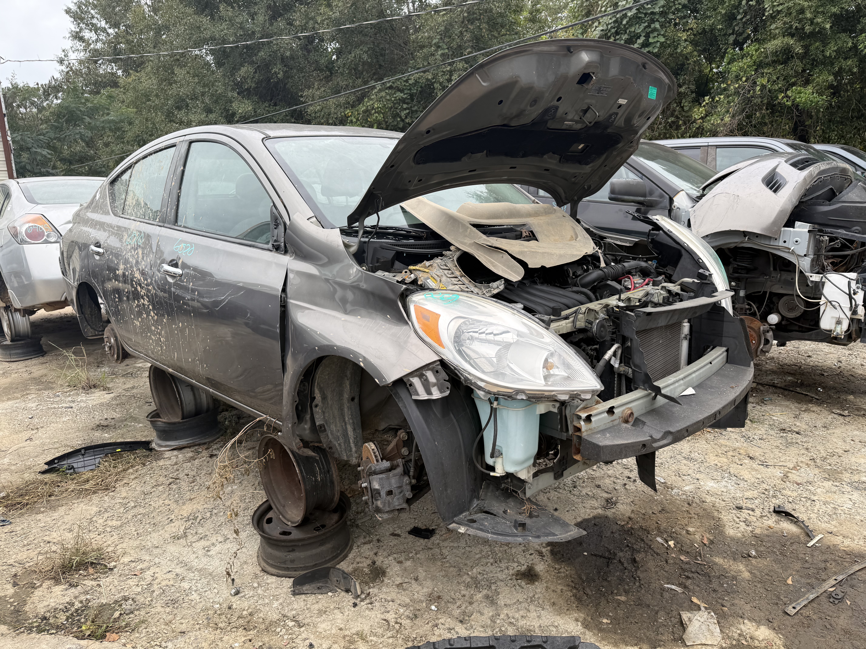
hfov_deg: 71.6
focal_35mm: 24
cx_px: 433
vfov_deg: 56.8
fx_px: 600
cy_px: 324
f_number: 1.78
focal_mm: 6.76
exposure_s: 1/528
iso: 80
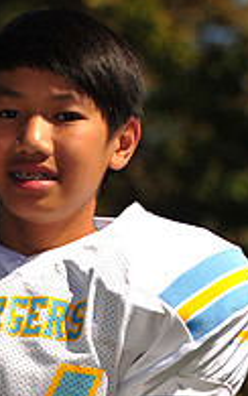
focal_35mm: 351
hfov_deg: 3.7
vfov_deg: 5.9
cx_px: -47
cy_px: 485
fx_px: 3793
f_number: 5
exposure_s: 1/1000
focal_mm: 116
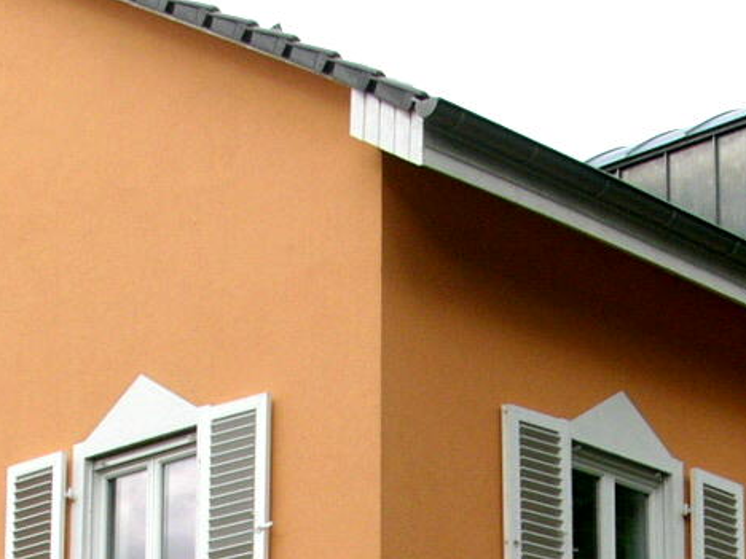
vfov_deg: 11.6
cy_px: 776
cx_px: 375
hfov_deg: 16.0
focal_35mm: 123
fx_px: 2651
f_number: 2.8
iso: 50
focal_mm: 6
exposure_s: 1/400
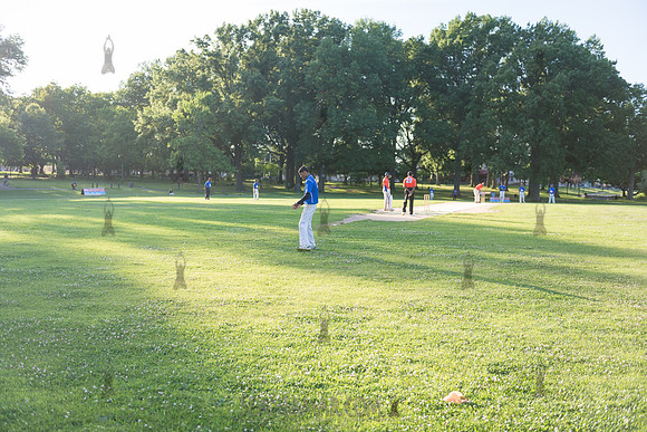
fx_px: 719
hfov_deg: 48.4
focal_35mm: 40
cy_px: 216
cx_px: 324
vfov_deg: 33.4
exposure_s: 1/2500
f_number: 2.8
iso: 400
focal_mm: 40
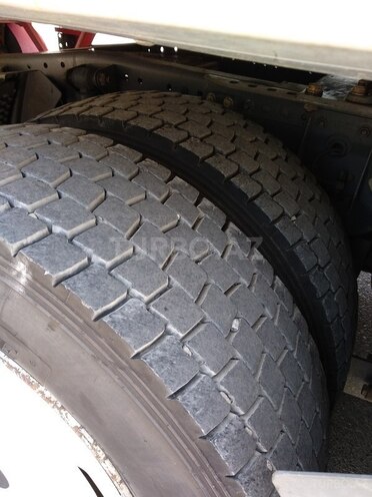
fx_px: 373
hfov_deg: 53.1
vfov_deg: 67.3
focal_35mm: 26
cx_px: 186
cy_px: 248
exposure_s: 1/50
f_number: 2.2
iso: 125
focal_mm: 3.81
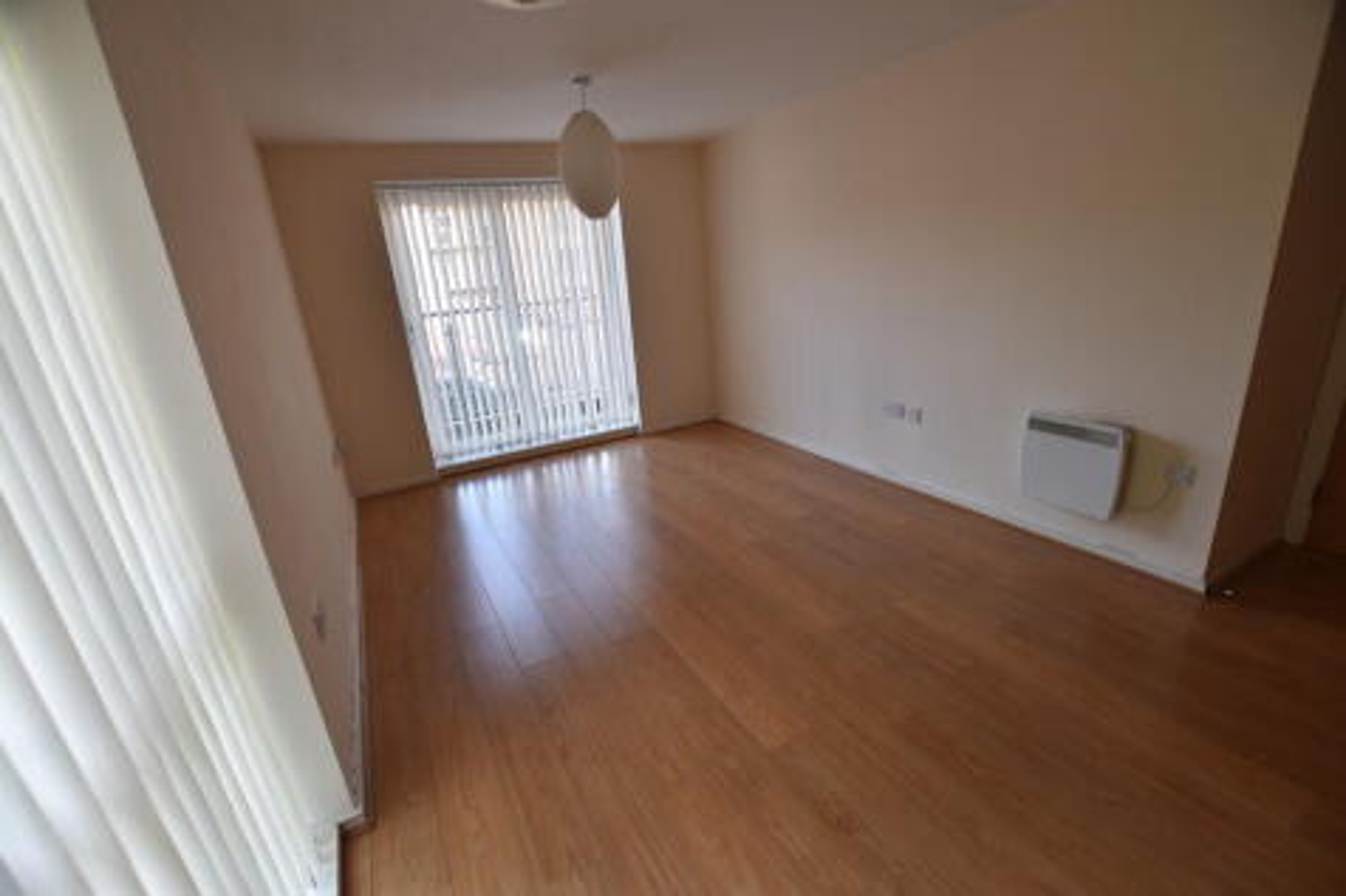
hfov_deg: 100.4
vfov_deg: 77.3
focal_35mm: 15
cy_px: 448
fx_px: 561
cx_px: 673
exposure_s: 1/60
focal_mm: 10
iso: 100
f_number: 4
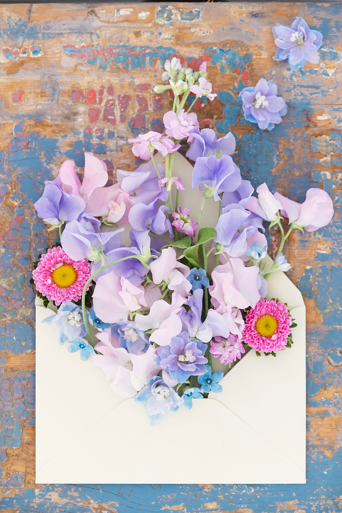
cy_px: 256
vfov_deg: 28.8
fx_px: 998
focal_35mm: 70
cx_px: 171
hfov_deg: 19.4
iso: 1000
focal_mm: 70
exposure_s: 1/200
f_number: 2.8
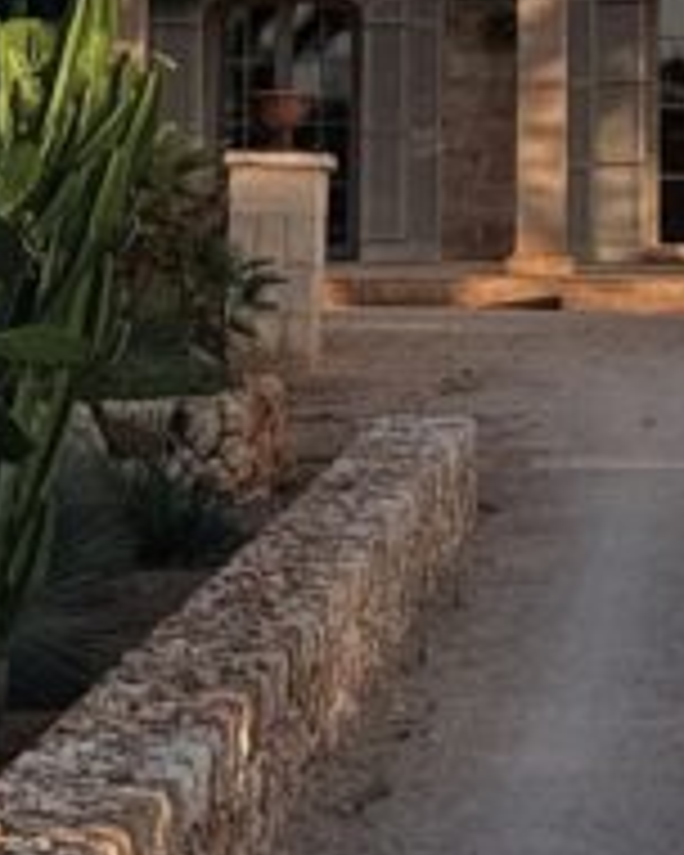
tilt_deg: +8.5
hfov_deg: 7.9
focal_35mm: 195
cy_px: -684
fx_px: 4934
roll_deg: -0.3
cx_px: 729
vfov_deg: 9.4
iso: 64
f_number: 1.78
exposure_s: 1/1838
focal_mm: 6.76
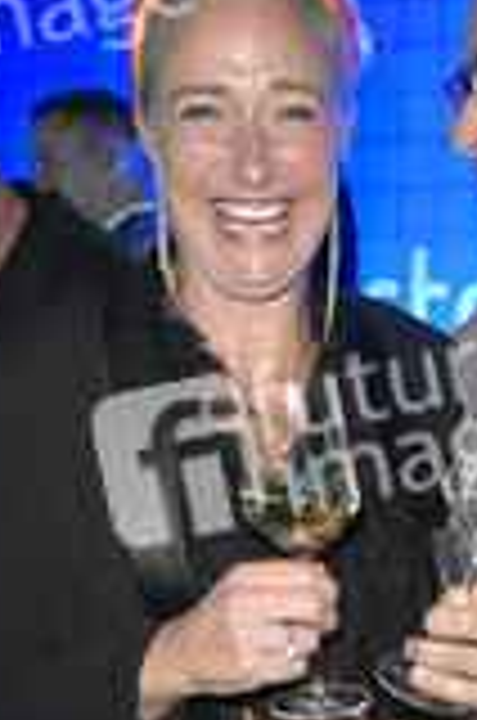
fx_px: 1297
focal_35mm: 65
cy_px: 666
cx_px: 454
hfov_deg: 20.3
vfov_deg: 29.6
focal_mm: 26
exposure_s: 1/200
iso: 2000
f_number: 5
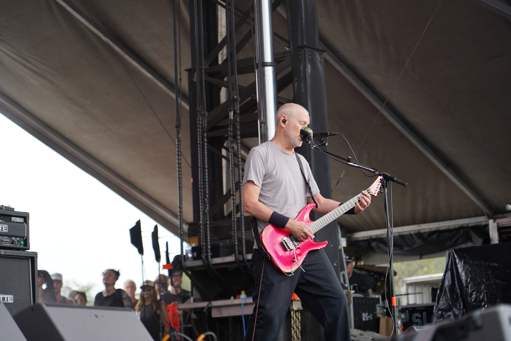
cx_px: 256
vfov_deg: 13.0
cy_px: 170
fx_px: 1490
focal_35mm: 105
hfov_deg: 19.5
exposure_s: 1/125
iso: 100
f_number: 4
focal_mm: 105
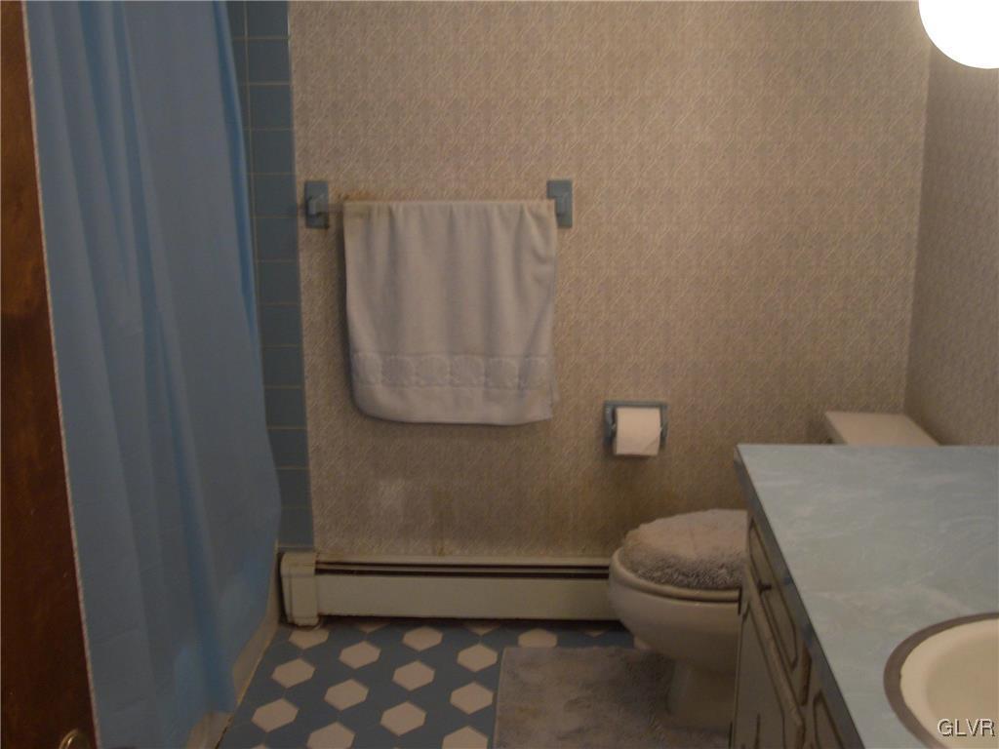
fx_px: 1183
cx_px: 500
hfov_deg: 45.8
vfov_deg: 35.1
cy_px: 374
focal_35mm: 41
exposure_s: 1/10
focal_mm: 6.8
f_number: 2.8
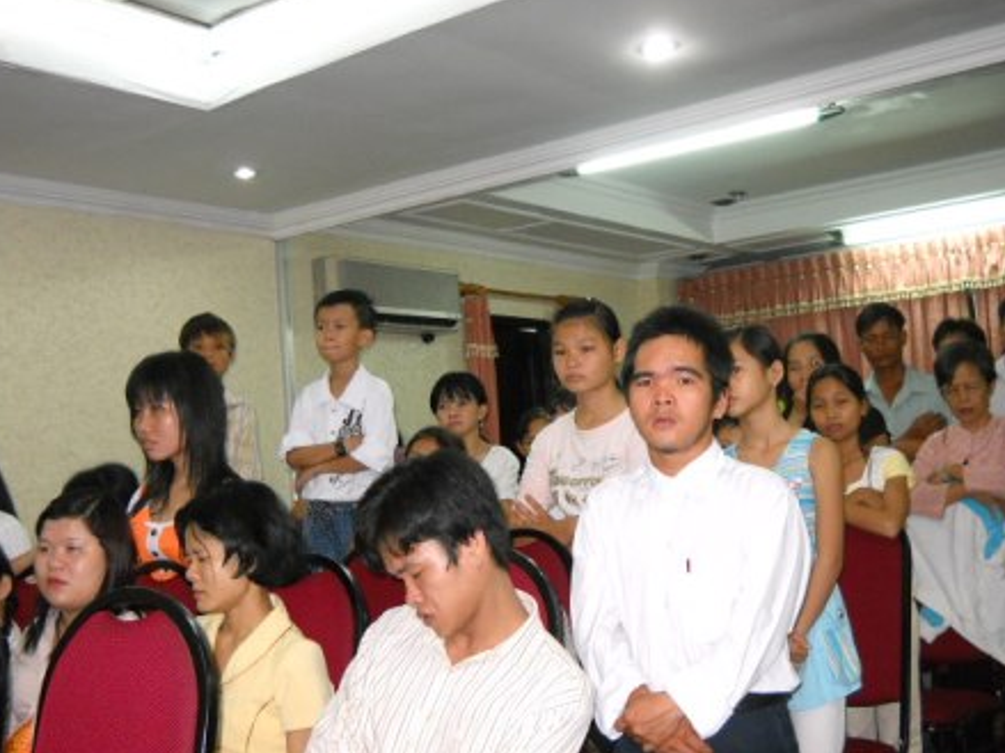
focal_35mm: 49
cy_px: 371
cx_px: 494
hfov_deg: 38.9
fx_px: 1422
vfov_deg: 29.7
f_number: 3.3
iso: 400
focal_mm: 7.88
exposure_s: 1/30
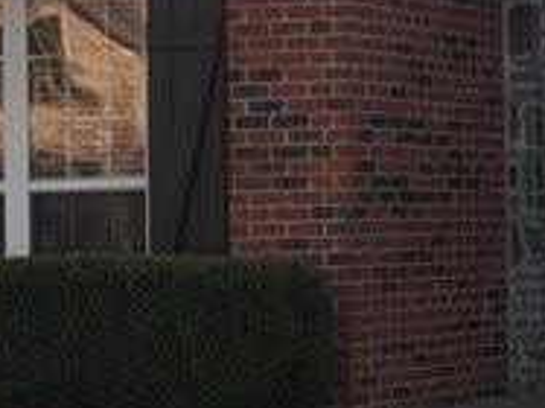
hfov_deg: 11.0
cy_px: 195
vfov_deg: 9.3
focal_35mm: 159
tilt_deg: +0.9
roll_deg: +1.0
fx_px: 2502
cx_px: 1177
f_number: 2.2
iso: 32
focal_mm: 4.15
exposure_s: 1/359
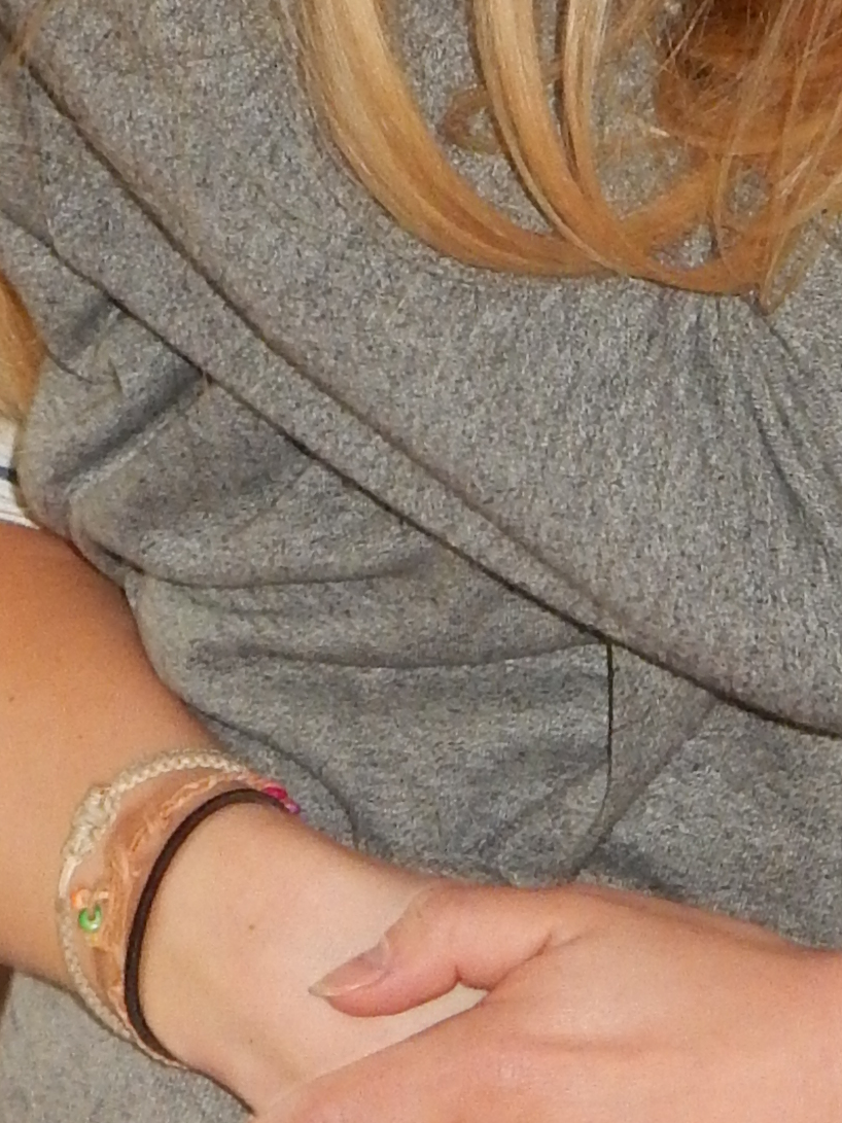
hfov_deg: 4.9
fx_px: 9732
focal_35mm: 300
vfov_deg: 6.6
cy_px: 64
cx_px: 1039
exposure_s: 1/30
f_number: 4.8
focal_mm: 12.6
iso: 400
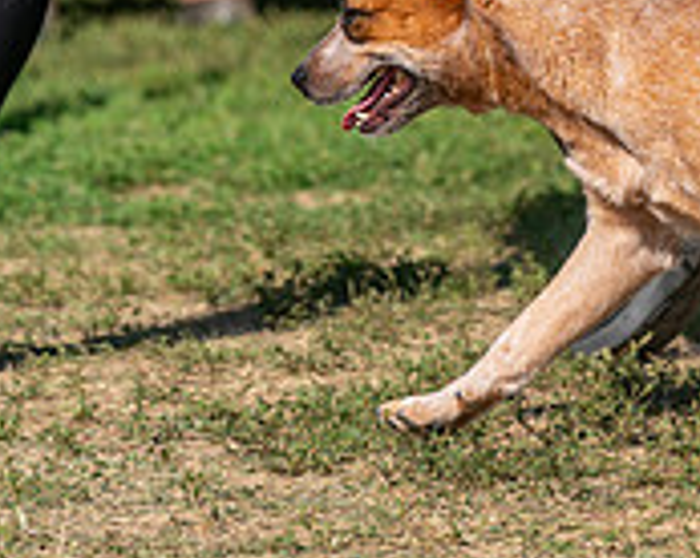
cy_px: -311
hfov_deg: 3.4
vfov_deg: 2.7
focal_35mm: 564
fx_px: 11671
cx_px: 593
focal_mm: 154
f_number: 4.5
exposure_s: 1/1250
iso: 100
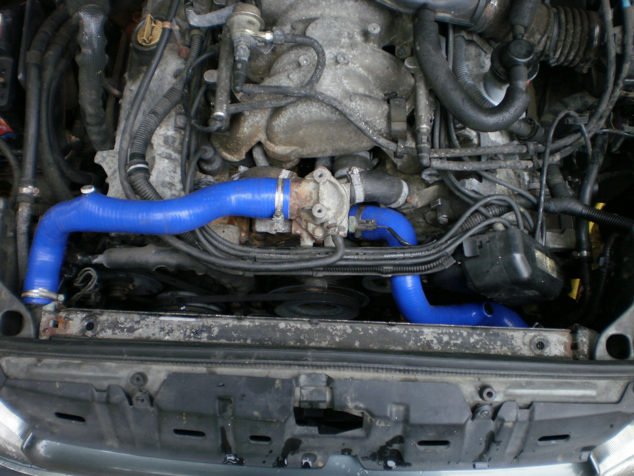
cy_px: 238
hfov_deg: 51.4
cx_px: 317
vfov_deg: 39.7
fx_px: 659
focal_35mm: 36
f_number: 3.1
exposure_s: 1/40
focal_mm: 6.3
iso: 100
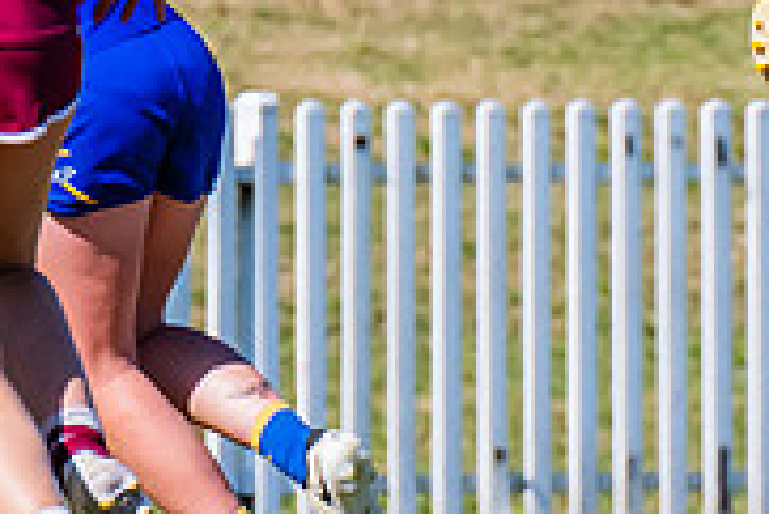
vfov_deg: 0.7
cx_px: 1104
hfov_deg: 1.0
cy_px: 212
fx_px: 44765
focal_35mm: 2094
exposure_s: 1/1600
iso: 800
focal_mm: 420
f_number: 10
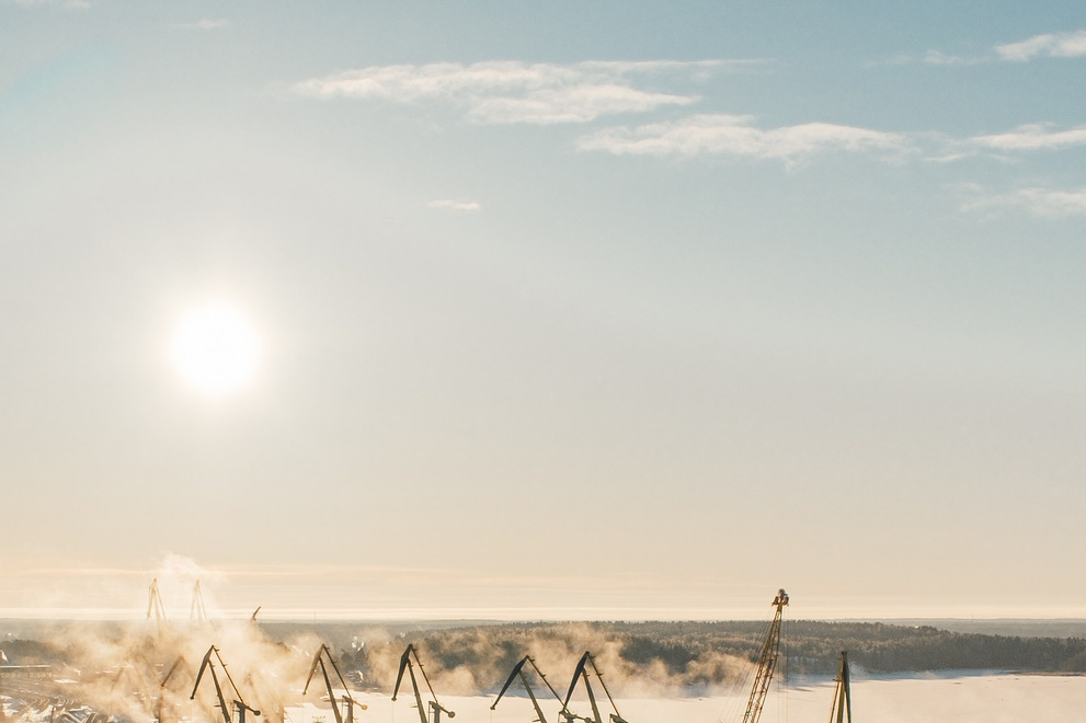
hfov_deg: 23.1
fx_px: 2654
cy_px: 756
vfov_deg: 15.2
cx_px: 483
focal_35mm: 88
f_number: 5
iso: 320
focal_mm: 22.4
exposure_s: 1/800
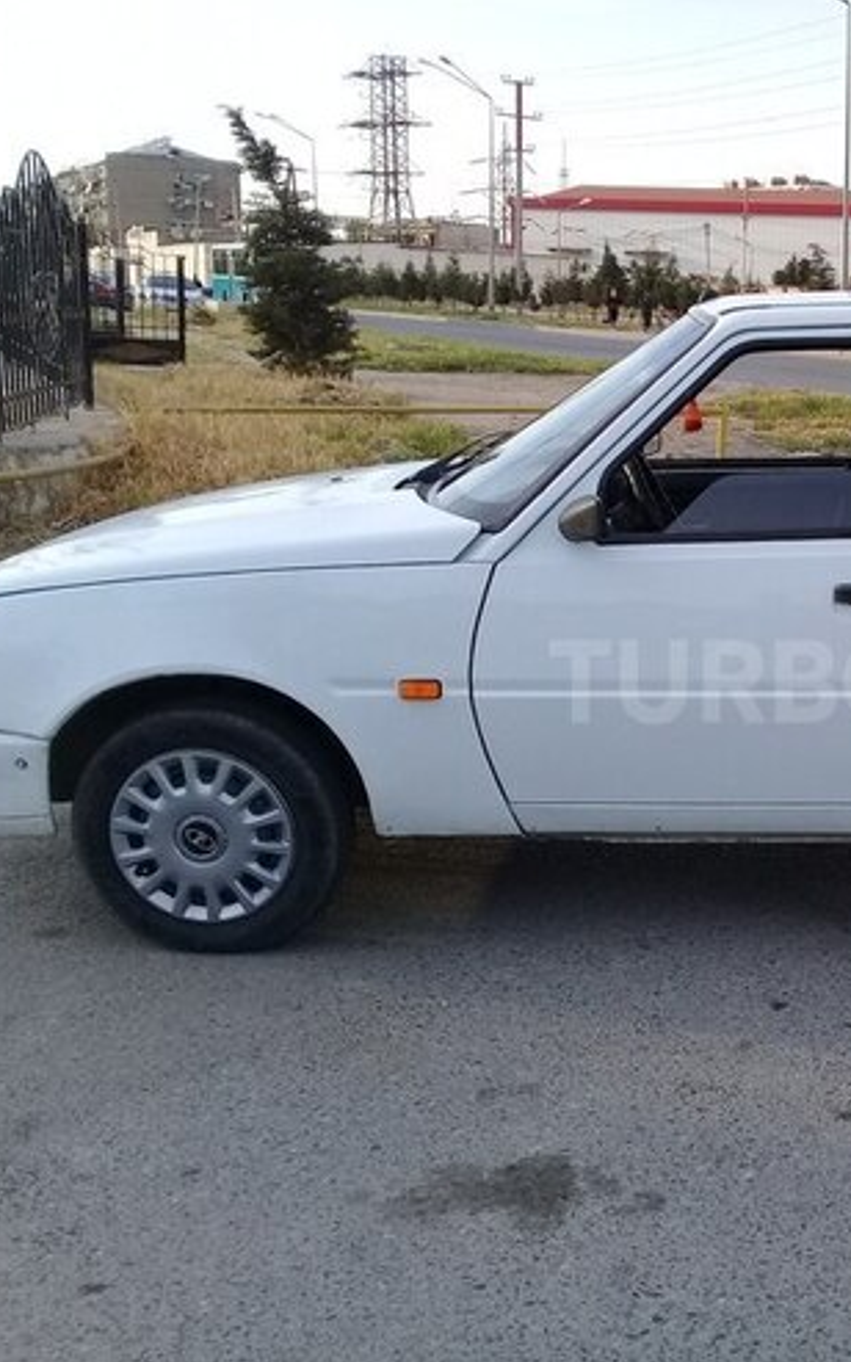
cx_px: 832
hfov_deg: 27.7
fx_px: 1633
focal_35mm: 44
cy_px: 681
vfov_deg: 45.3
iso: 50
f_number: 2.2
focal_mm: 3.3
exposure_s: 1/456
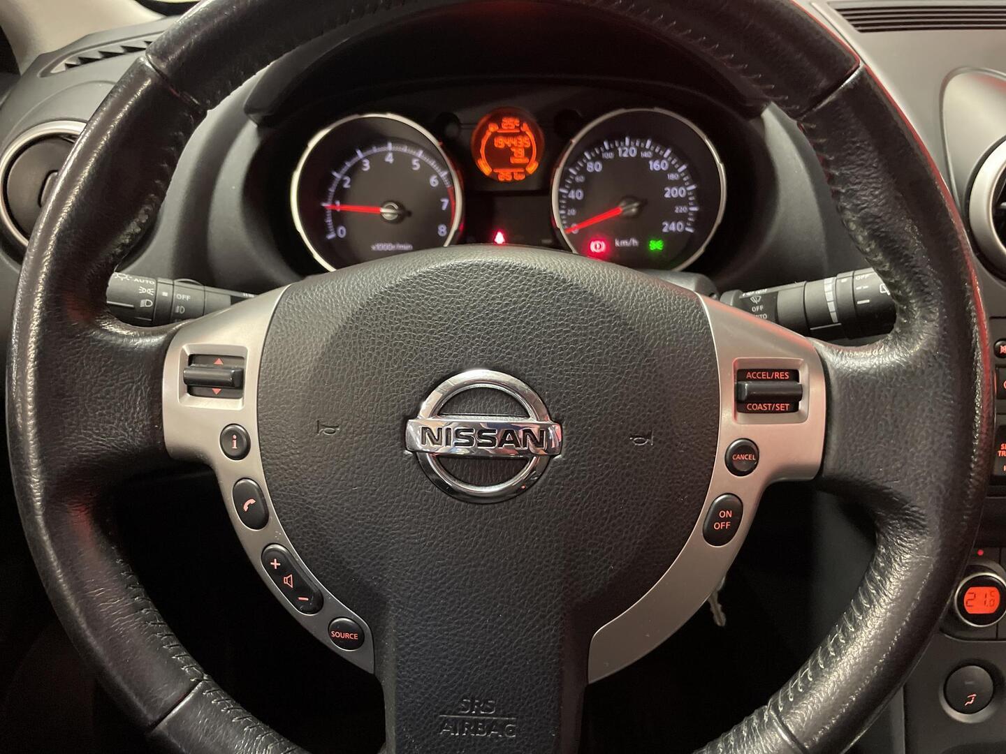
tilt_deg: -31.5
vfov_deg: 53.1
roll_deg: +2.8
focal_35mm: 26
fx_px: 756
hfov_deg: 67.3
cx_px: 503
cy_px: 377
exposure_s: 1/25
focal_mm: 4.2
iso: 500
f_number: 1.6
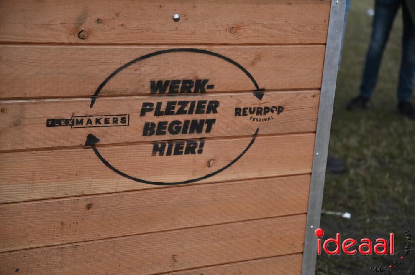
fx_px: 760
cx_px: 208
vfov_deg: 20.6
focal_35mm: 66
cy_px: 138
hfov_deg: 30.5
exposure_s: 1/100
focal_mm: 66
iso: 3200
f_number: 2.8
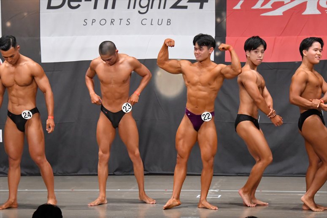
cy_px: 109
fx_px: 1698
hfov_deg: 11.0
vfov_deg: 7.3
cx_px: 164
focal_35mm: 187
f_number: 5.6
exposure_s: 1/400
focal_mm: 125
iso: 6400
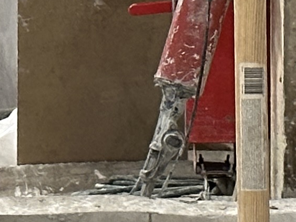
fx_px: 2941
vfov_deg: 4.3
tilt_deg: +1.3
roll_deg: -0.3
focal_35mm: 344
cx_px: 88
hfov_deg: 5.8
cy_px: -36
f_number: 1.78
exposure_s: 1/27
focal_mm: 6.86
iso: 500
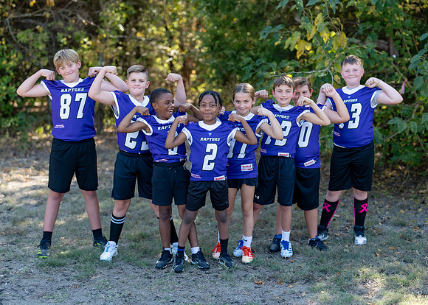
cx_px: 213
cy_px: 163
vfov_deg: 23.5
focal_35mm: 61
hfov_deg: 32.4
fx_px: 736
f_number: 1.6
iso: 100
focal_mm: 50
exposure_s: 1/1000
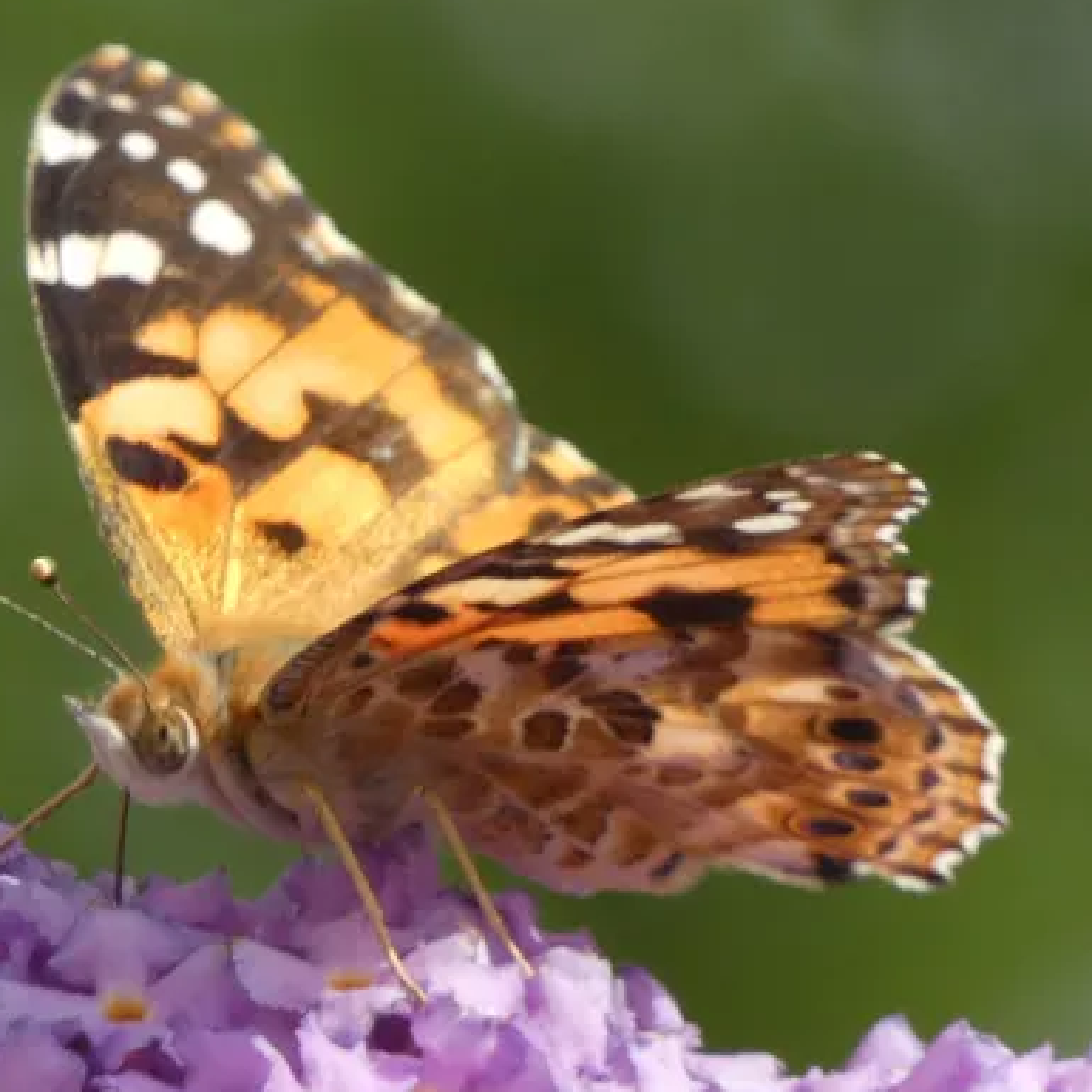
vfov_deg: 2.5
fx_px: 25376
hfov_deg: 2.5
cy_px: 604
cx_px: 369
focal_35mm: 711
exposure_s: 1/100
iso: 80
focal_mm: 86.7
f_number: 5.6
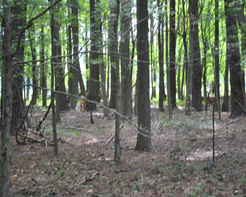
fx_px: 681
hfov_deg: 20.5
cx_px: 113
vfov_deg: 16.4
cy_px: 99
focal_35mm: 94
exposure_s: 1/30
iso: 250
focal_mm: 55
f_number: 5.6
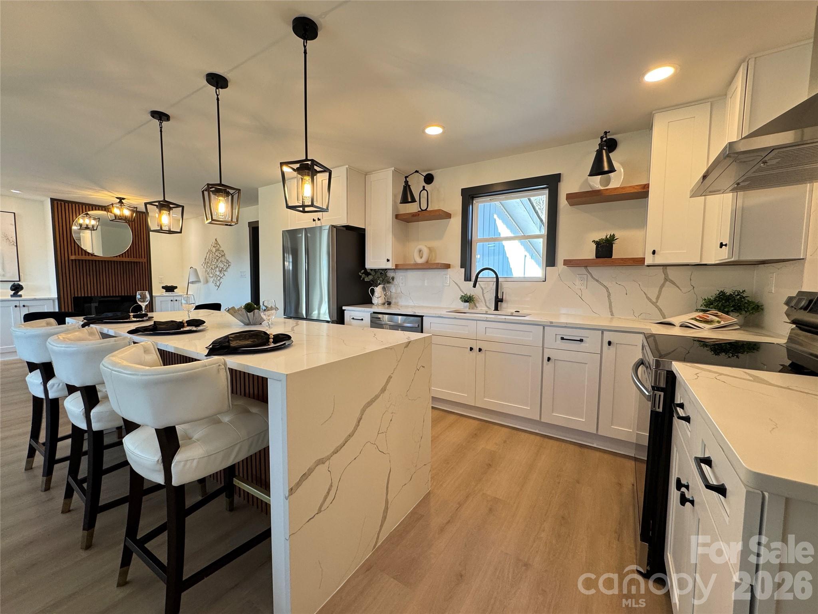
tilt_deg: -5.8
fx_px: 331
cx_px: 409
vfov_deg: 85.7
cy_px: 307
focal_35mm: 14
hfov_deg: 102.1
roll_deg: -0.6
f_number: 2.2
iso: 160
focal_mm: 2.22
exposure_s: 1/120
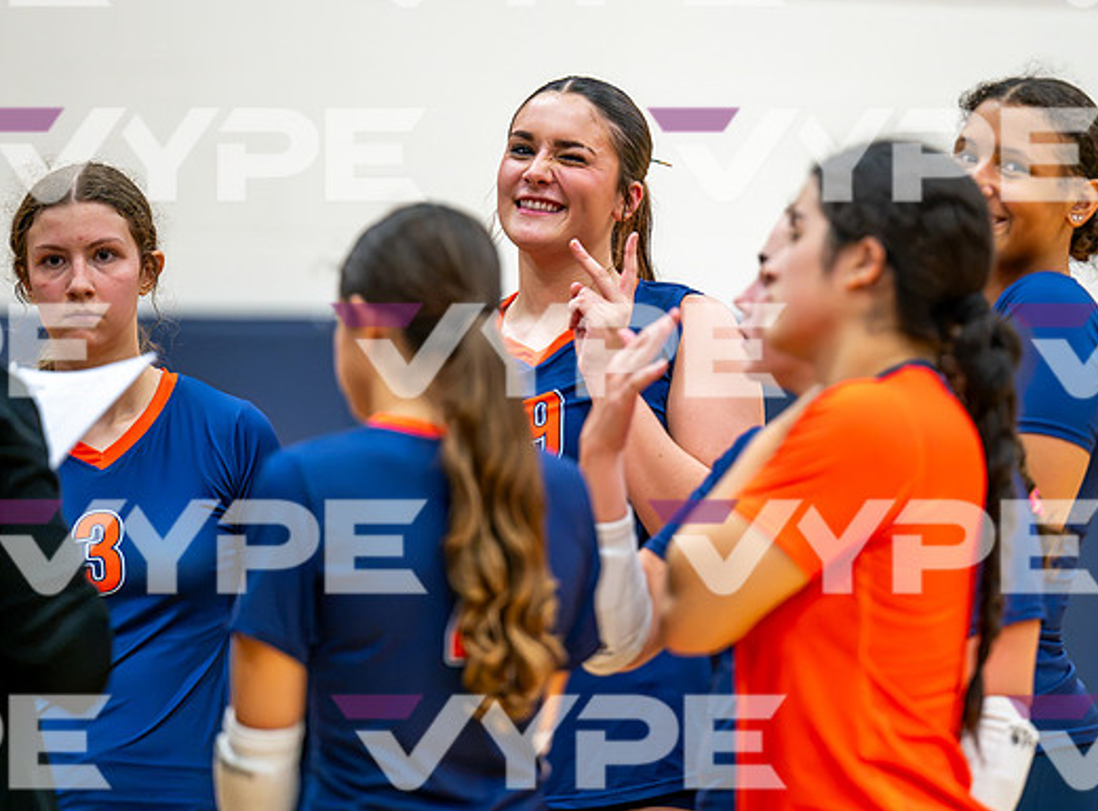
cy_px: 334
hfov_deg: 7.7
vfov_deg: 5.7
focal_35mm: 259
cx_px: 651
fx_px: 8172
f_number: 2.8
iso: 4000
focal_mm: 185
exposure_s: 1/800
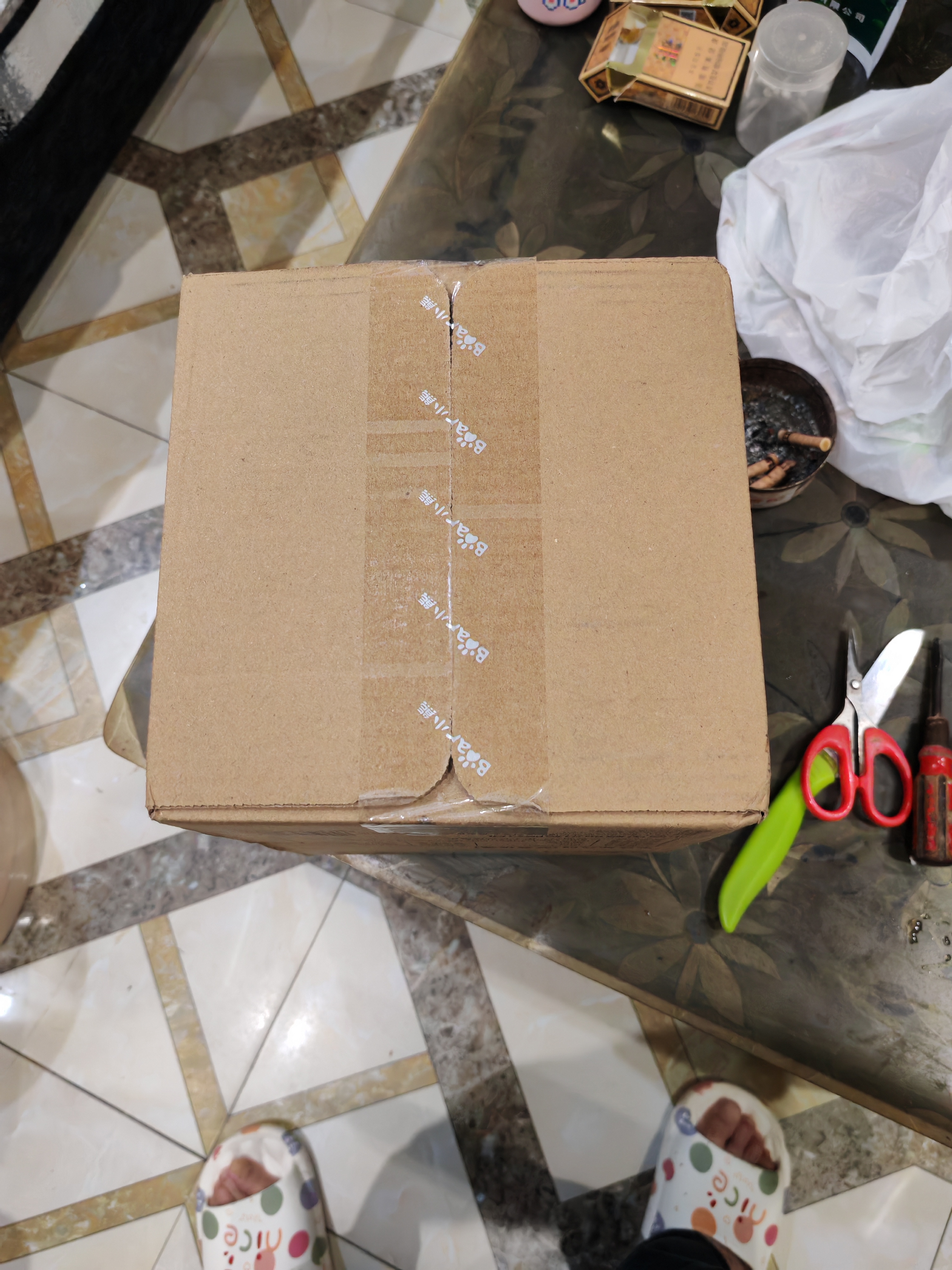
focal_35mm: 27
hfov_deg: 51.4
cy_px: 635
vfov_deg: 65.3
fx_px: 990
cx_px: 476
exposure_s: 1/50
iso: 1600
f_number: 1.95
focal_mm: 5.52
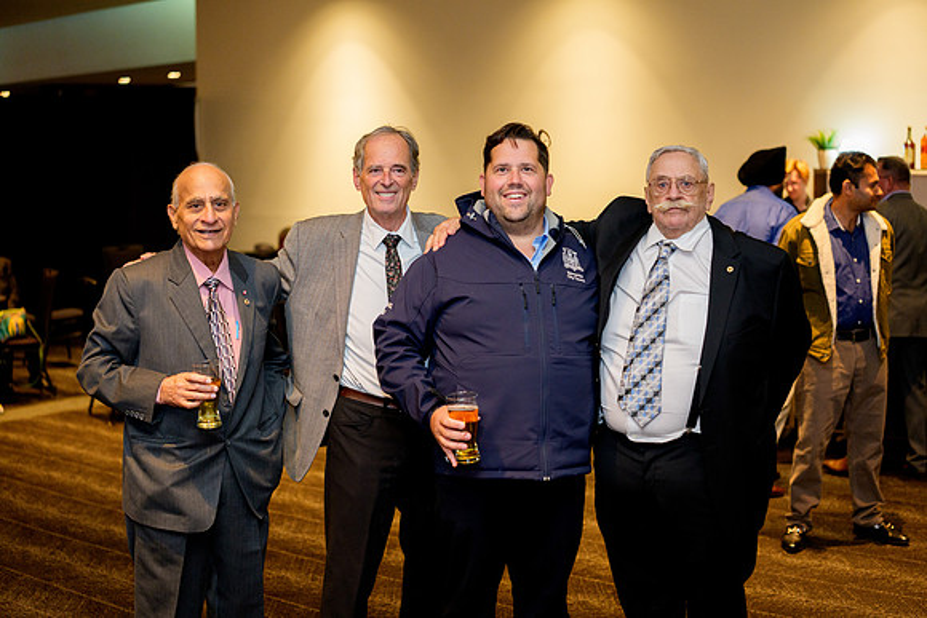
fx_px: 1288
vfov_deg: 27.0
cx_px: 464
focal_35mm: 50
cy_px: 309
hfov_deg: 39.6
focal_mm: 50
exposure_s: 1/125
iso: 3200
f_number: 2
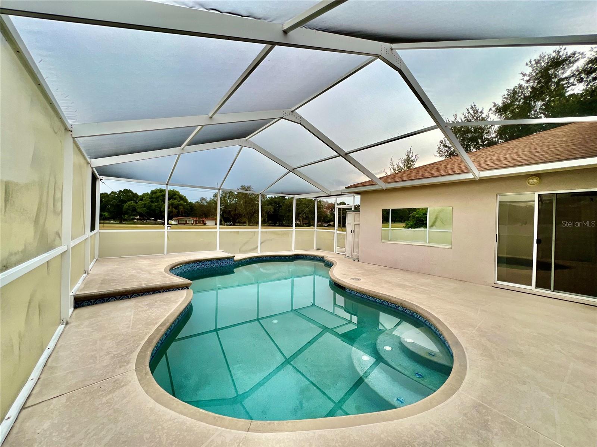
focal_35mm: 13
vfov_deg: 89.9
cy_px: 224
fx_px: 224
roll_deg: -0.7
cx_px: 298
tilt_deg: -0.2
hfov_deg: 106.2
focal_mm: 1.57
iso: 32
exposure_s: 1/212
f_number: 1.8
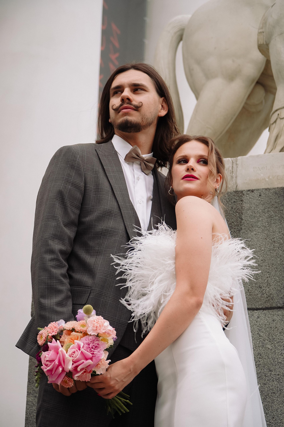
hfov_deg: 18.9
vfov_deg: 28.1
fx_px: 852
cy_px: 214
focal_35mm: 72
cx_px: 142
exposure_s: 1/640
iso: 200
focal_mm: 48
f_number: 4
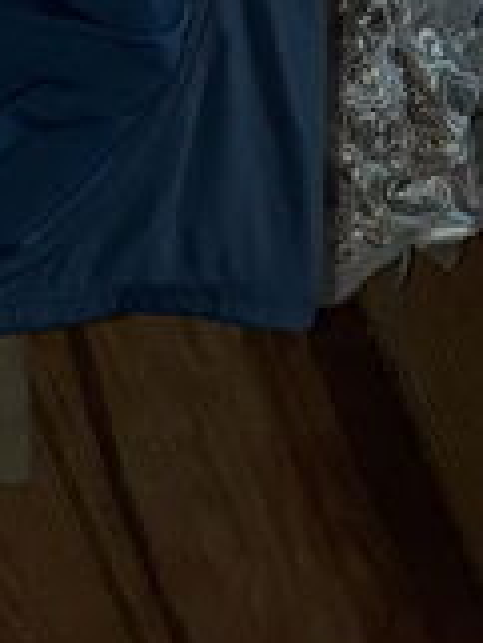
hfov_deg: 12.3
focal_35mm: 107
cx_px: -463
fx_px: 1988
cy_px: -491
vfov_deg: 15.8
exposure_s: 1/33
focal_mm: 2.91
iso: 50
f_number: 1.9
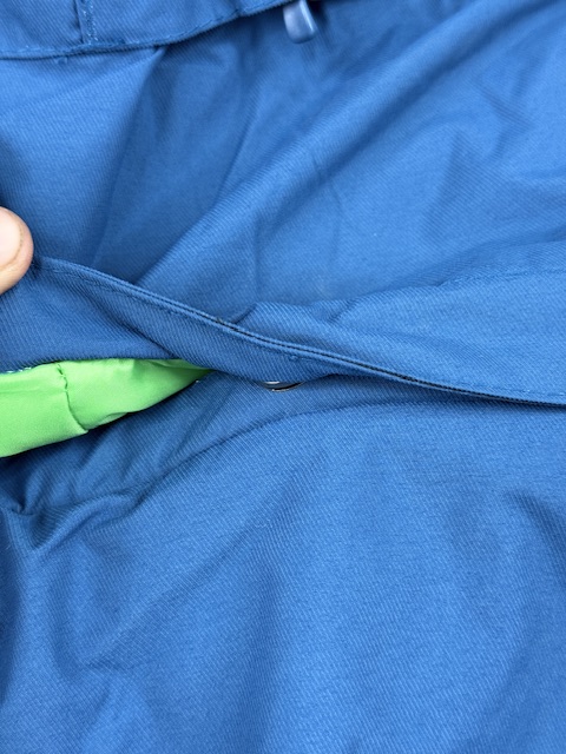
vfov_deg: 39.7
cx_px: 283
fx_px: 1046
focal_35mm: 48
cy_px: 377
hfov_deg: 30.3
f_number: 1.78
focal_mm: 6.76
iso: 64
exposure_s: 1/50
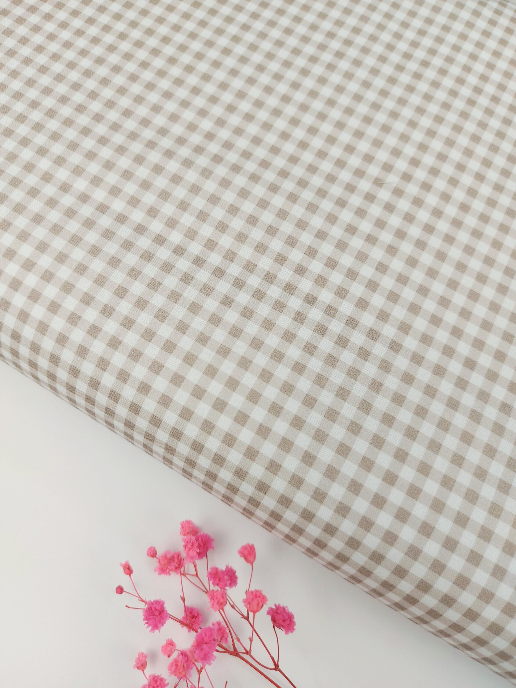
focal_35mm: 24
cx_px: 258
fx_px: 477
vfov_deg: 71.6
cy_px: 344
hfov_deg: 56.8
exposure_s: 1/100
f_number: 1.8
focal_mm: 5.23
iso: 50
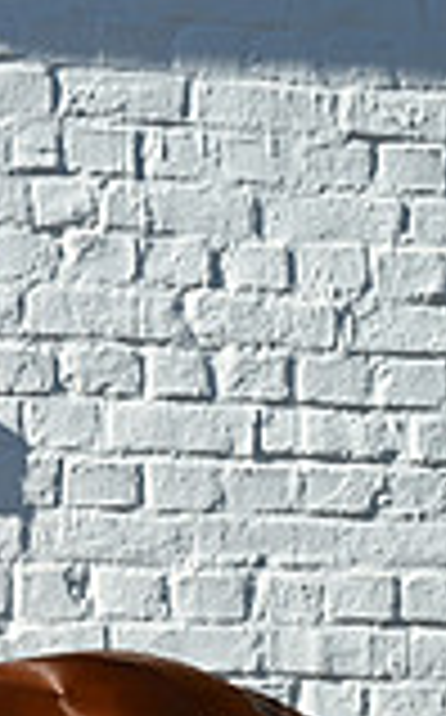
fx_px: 4505
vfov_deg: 9.1
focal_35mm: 231
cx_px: -590
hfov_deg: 5.5
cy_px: 579
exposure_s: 1/1600
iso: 360
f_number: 5.6
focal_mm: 62
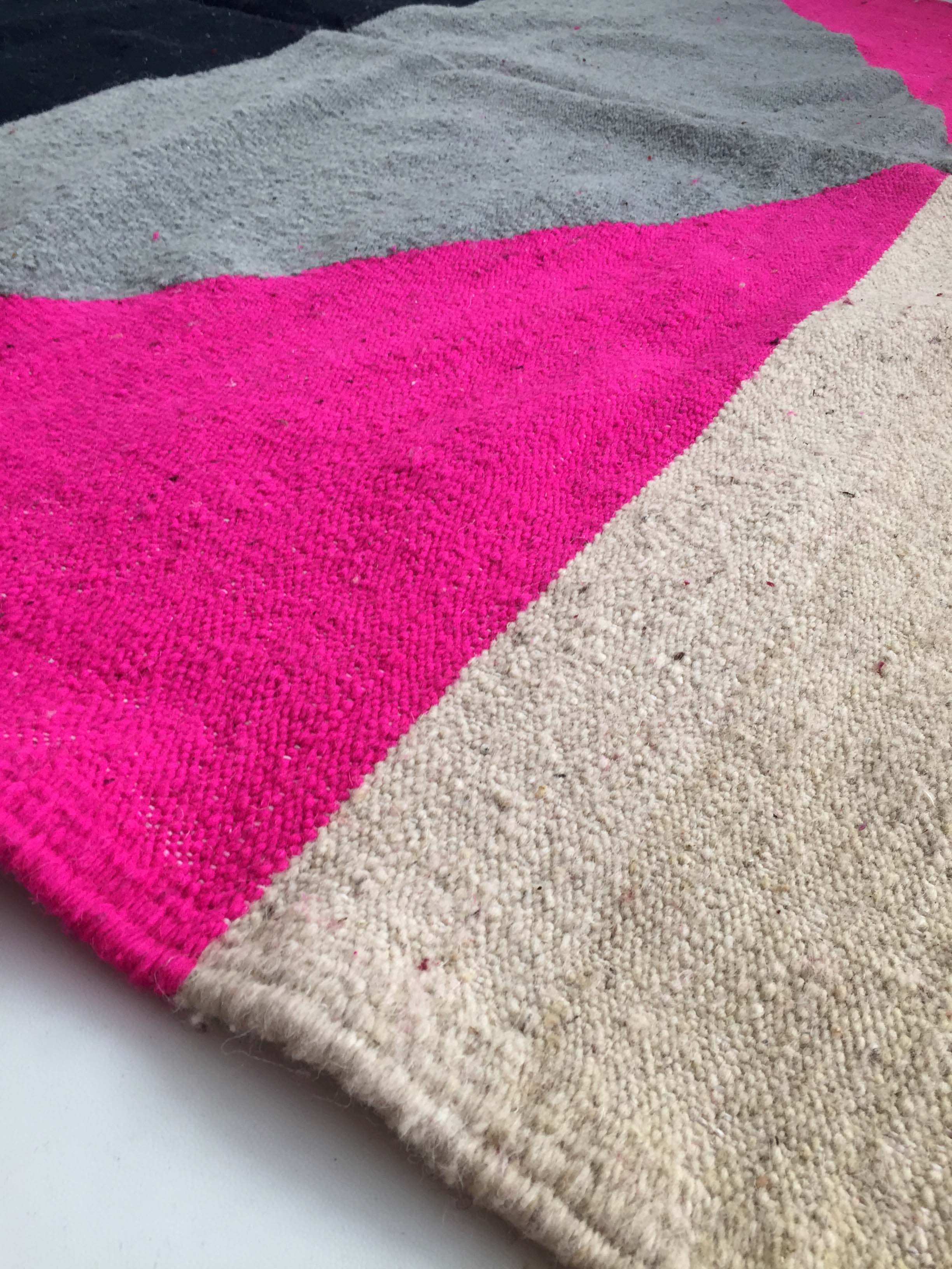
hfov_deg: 48.2
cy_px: 634
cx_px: 476
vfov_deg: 61.7
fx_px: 1063
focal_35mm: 29
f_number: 2.2
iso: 40
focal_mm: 4.15
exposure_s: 1/50
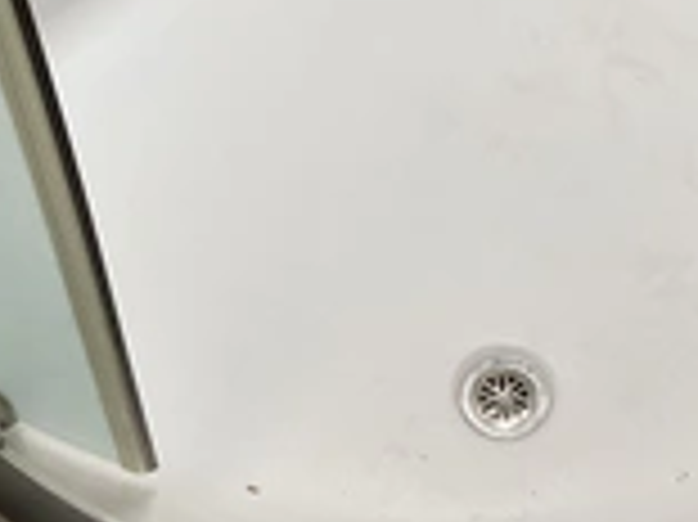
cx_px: 518
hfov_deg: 25.7
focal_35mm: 75
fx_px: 1511
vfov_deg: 19.3
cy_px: 63
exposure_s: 1/92
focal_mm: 3
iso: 64
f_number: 1.8
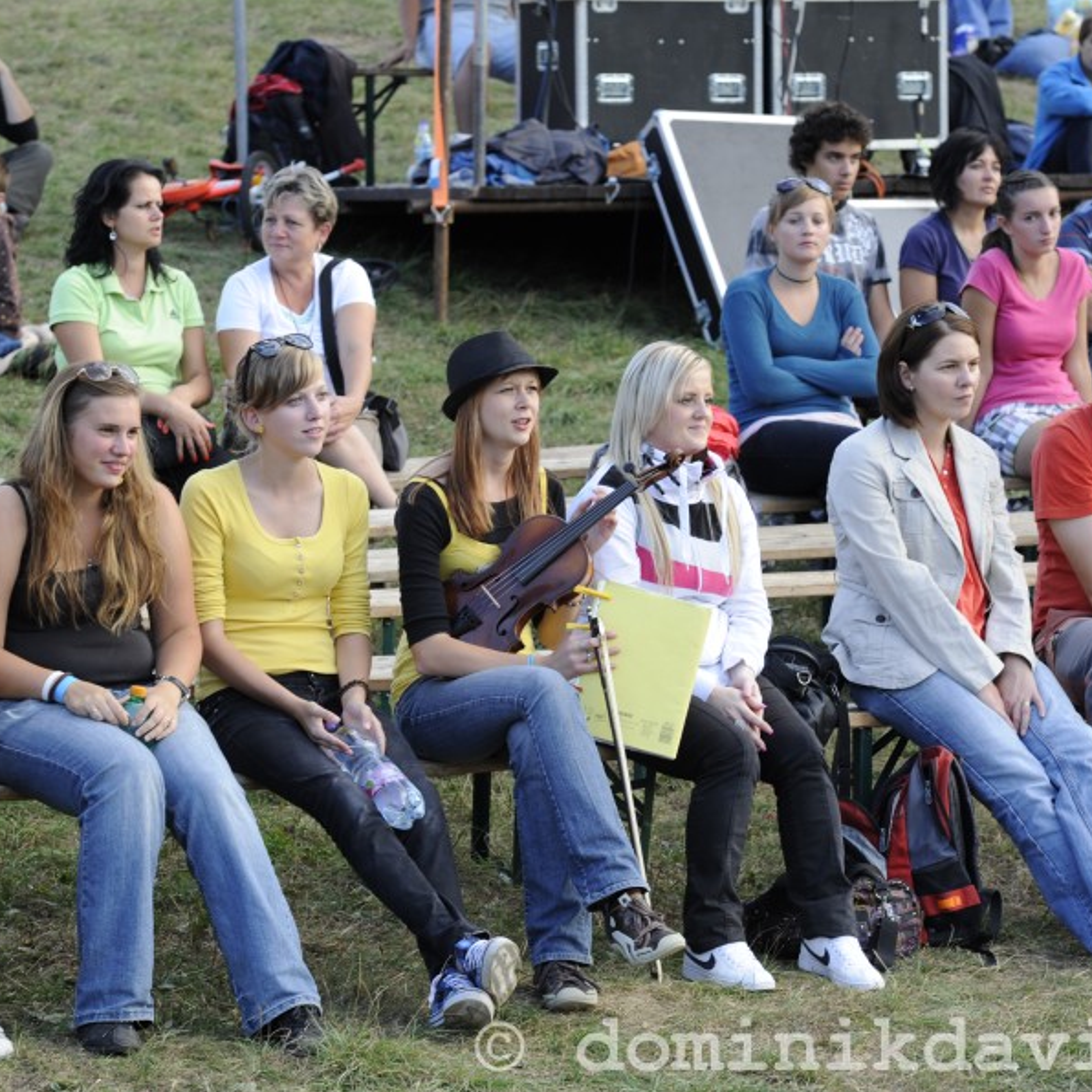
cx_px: 531
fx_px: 5496
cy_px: 547
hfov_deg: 11.3
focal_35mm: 154
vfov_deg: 11.3
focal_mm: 120
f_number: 6.3
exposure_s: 1/200
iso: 500
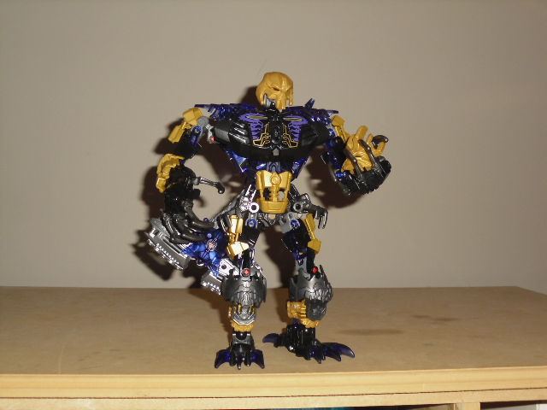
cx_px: 274
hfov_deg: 43.9
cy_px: 205
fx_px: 679
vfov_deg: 33.6
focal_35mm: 43
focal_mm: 7.7
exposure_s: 1/60
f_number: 3.4
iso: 200
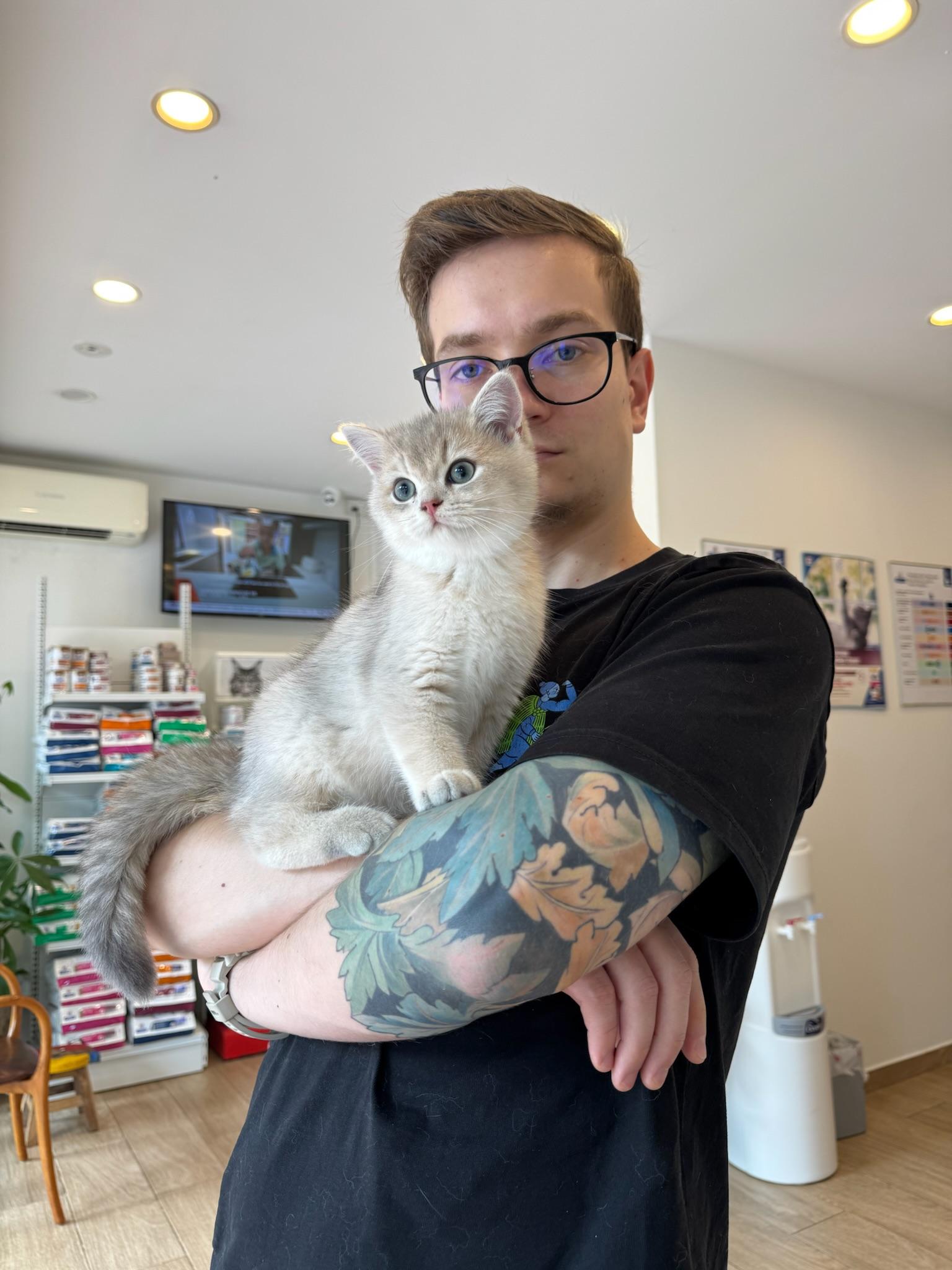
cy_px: 635
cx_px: 476
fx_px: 880
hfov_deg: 56.8
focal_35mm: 24
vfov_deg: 71.6
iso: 50
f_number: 1.78
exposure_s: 1/100
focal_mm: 6.76
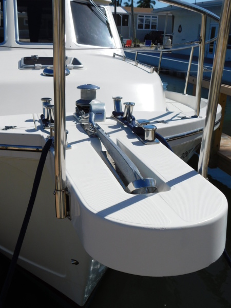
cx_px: 116
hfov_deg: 36.0
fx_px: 356
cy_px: 154
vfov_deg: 46.8
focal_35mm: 40
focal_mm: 7.1
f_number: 7.2
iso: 125
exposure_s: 1/800
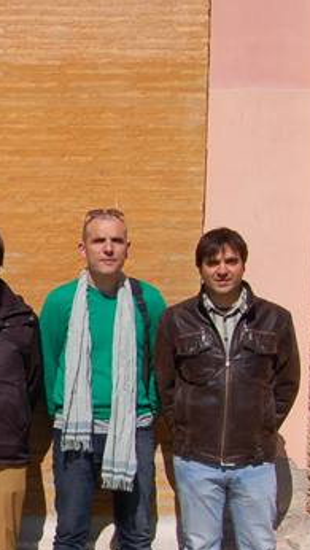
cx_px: -283
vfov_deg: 24.2
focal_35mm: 87
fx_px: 1269
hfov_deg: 12.5
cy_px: 394
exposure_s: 1/500
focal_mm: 24
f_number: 14
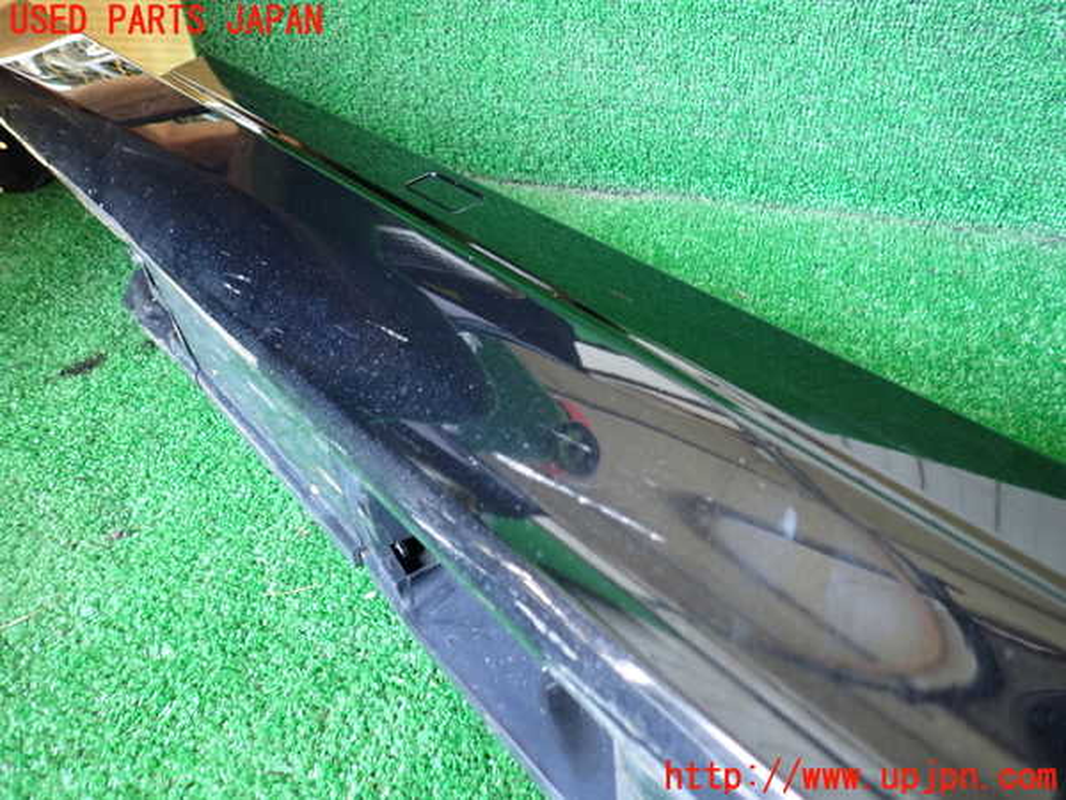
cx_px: 533
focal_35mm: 25
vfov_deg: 54.9
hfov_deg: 69.4
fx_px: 770
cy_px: 400
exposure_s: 1/30
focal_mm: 4.5
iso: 250
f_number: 2
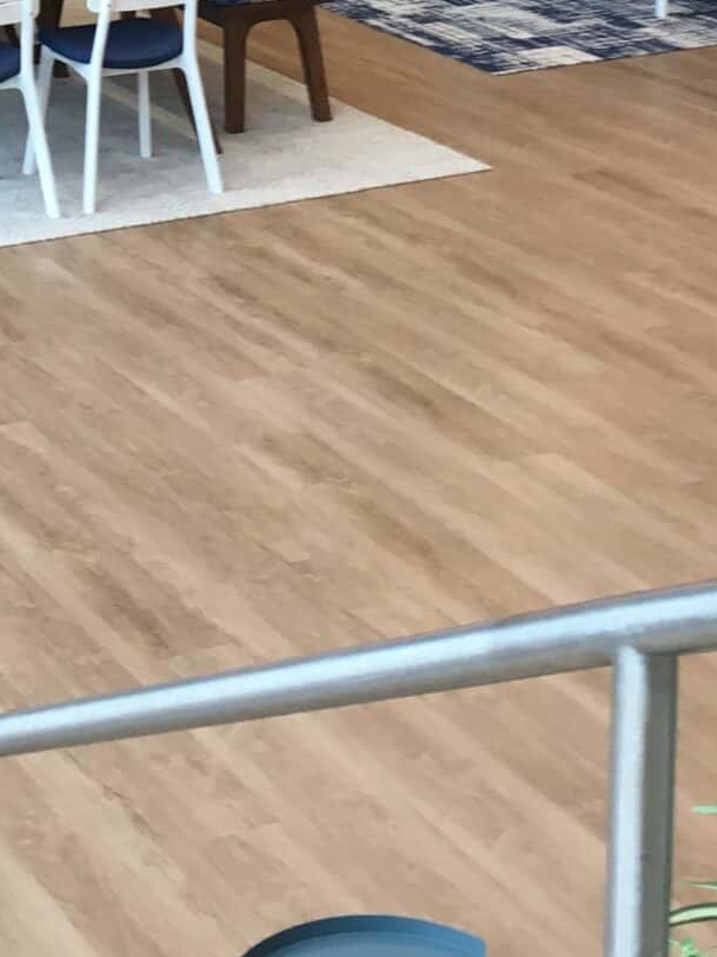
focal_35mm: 92
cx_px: 130
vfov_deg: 19.9
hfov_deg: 15.9
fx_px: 2541
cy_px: -217
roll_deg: +0.1
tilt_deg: -6.5
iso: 50
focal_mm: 4.15
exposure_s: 1/30
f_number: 2.2
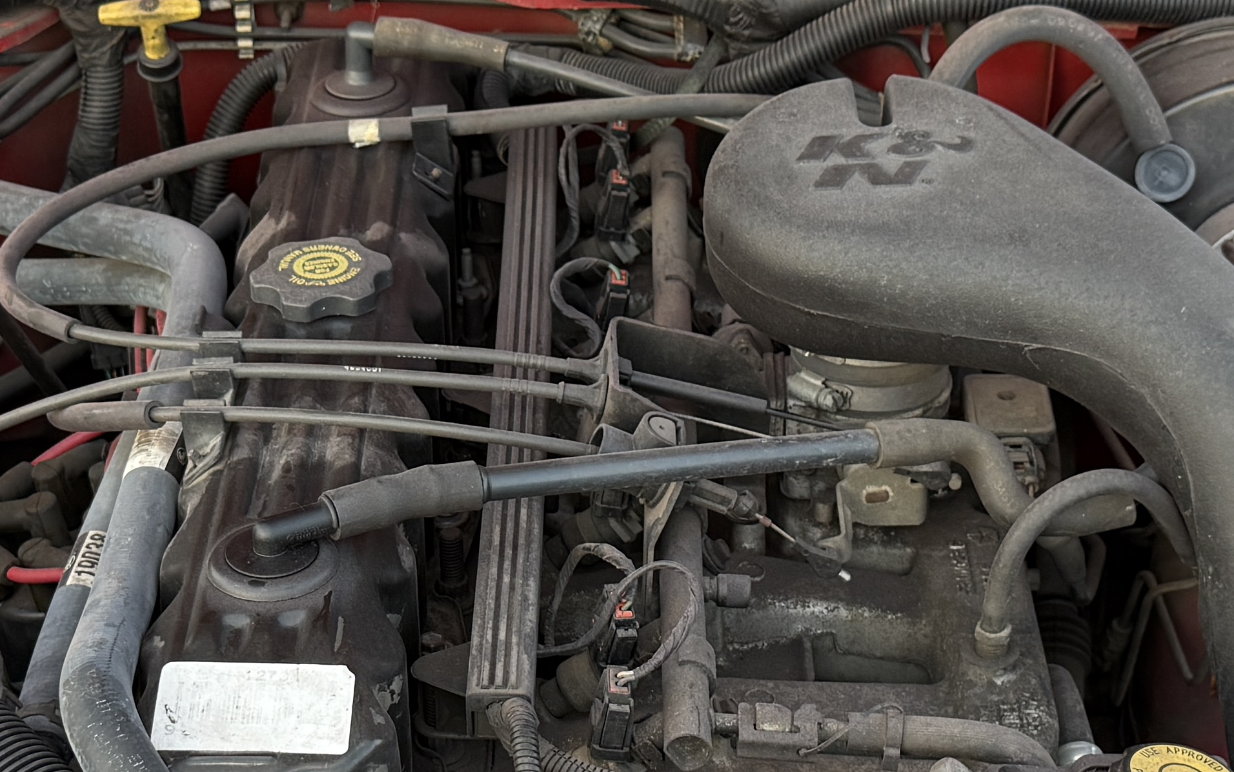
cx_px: 434
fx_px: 2556
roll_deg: +0.2
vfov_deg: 17.1
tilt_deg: -39.1
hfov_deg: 27.0
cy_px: 585
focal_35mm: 76
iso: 160
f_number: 1.78
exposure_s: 1/121
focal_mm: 6.76
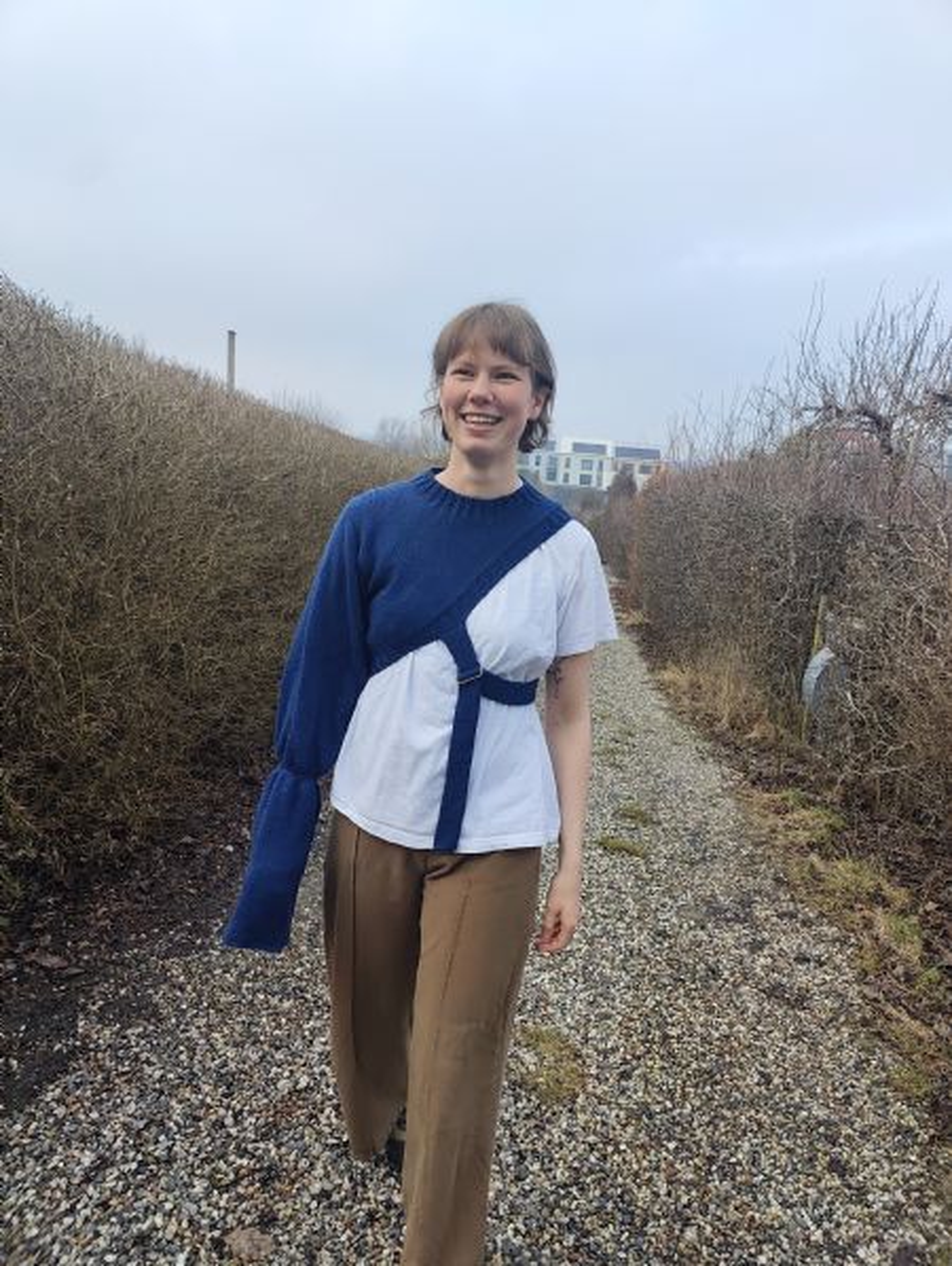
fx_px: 842
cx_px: 476
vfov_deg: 73.9
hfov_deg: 59.0
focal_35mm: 23
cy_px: 633
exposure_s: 1/497
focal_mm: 6.06
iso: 50
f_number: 1.8
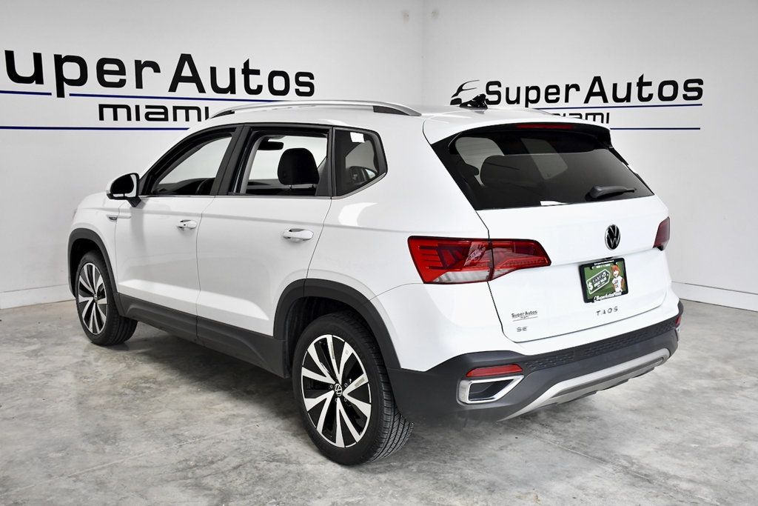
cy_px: 253
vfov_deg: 36.9
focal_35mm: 36
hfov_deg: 53.1
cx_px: 379
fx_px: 758
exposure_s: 1/500
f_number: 5.6
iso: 2000
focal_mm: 24
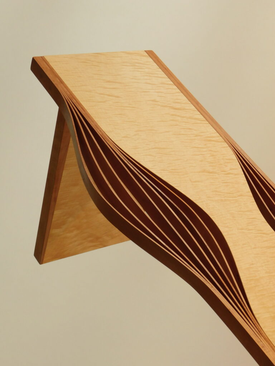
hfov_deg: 20.7
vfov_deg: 27.4
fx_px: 752
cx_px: 138
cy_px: 183
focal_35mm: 71
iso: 140
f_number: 4.3
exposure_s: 1/30
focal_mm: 12.6
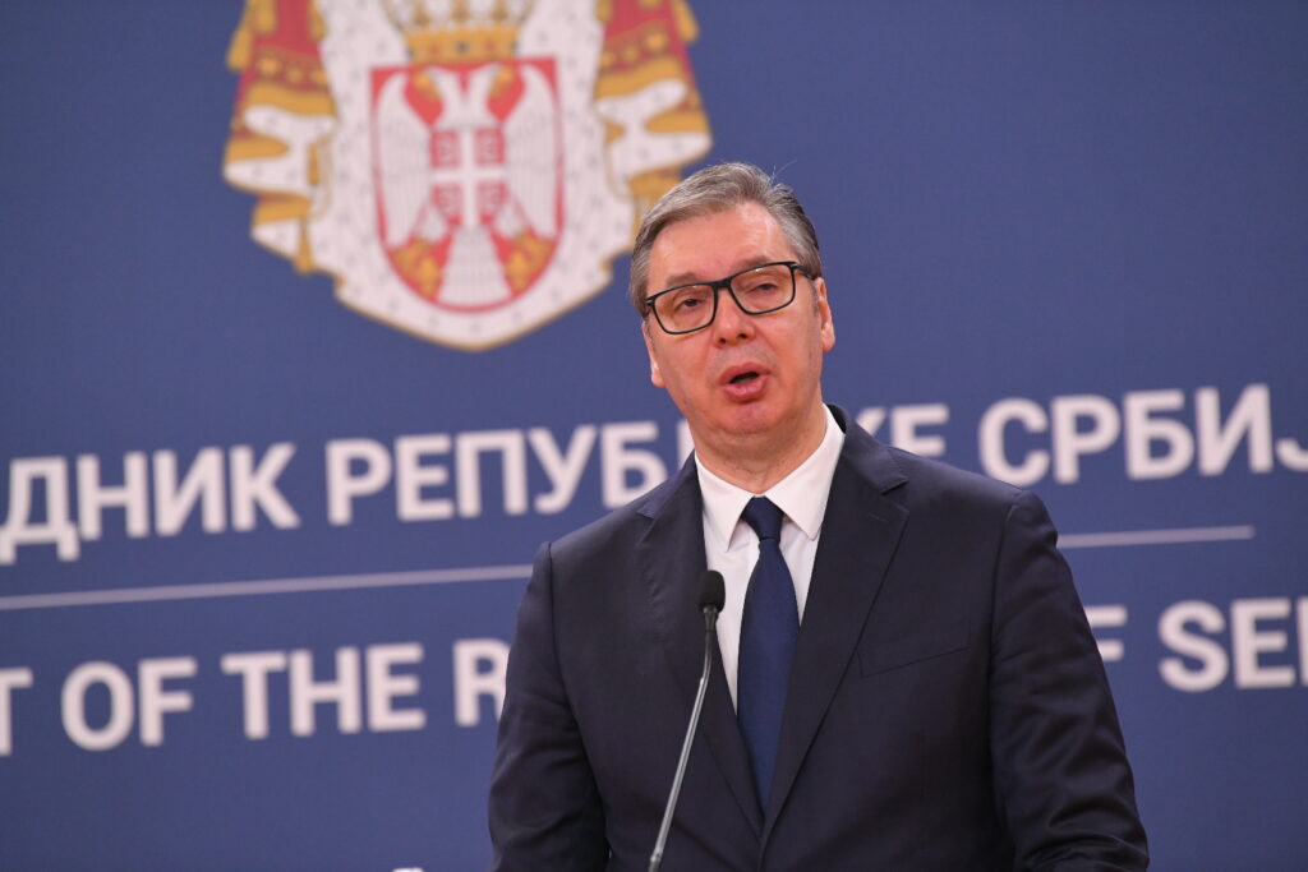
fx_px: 7267
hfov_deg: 10.3
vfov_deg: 6.9
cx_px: 654
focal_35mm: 200
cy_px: 436
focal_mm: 200
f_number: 4
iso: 3200
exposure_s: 1/400
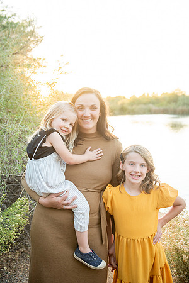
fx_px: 346
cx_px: 94
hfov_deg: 30.5
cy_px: 142
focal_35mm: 44
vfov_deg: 44.5
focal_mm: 44
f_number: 4
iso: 640
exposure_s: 1/250
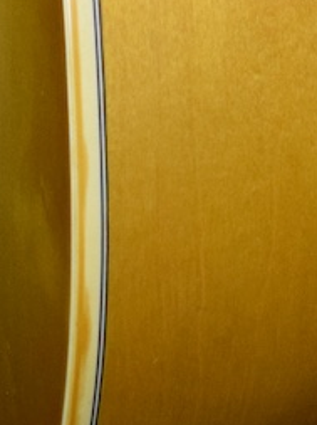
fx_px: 2202
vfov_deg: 9.9
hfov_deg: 8.2
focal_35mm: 180
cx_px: 179
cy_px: -536
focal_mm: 21
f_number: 3.8
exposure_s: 1/60
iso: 1800
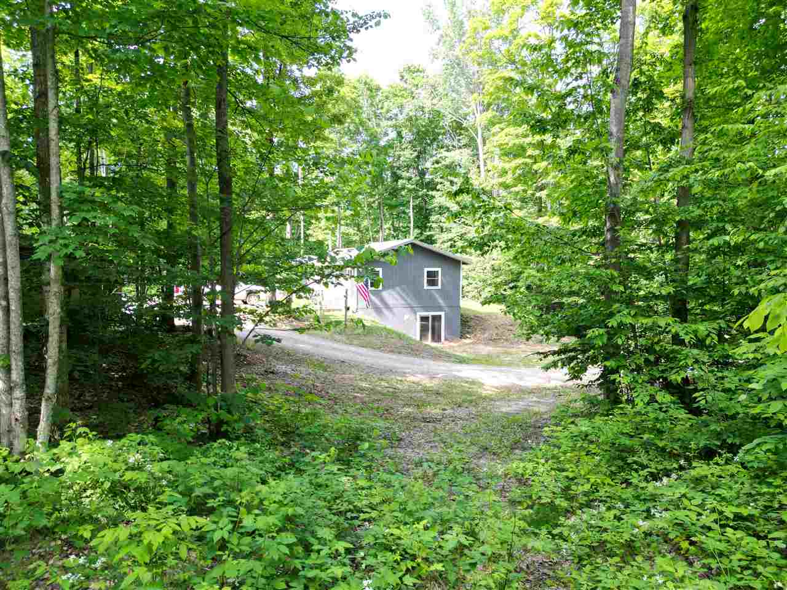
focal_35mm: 24
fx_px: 546
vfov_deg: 56.8
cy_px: 295
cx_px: 394
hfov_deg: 71.6
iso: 110
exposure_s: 1/250
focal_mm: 6.72
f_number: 1.7
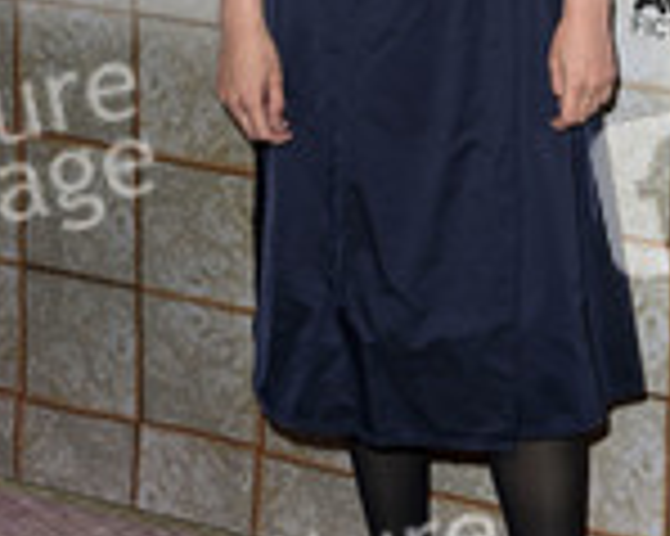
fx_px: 2101
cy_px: -54
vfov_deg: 14.2
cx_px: 414
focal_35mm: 106
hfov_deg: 18.1
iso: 500
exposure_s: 1/200
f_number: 5.6
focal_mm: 42
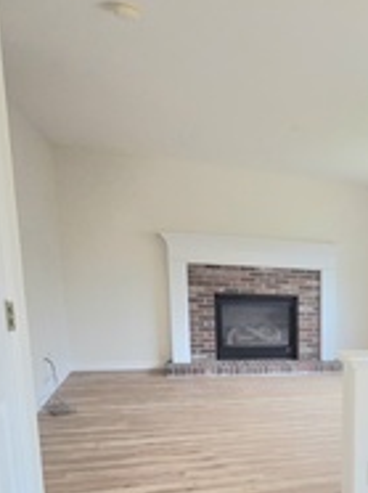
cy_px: 398
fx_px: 497
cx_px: 438
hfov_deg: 33.4
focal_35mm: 35
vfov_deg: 49.5
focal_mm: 2.2
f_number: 2.2
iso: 50
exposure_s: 1/120
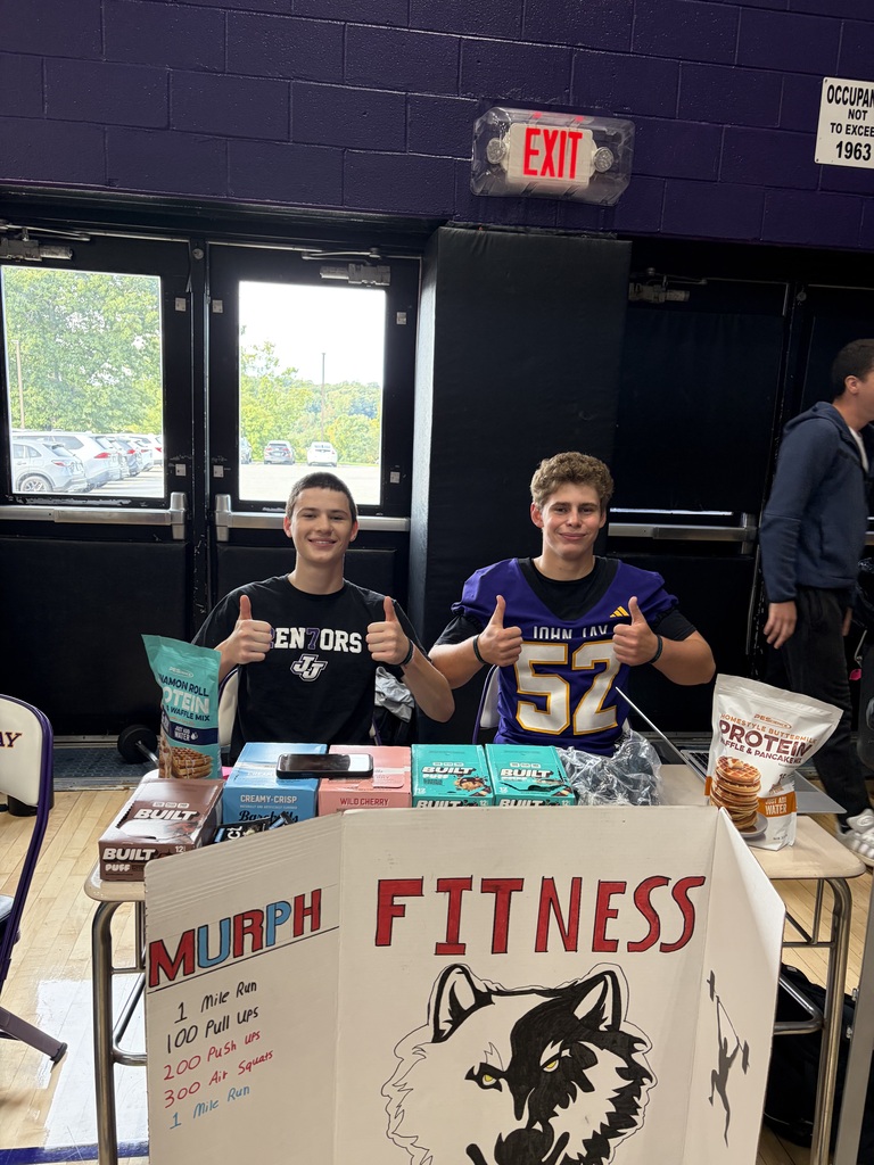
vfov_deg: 67.3
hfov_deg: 53.1
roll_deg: -1.8
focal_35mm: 26
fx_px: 875
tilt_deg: -11.0
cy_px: 582
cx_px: 437
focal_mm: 5.96
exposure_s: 1/60
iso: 160
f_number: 1.6
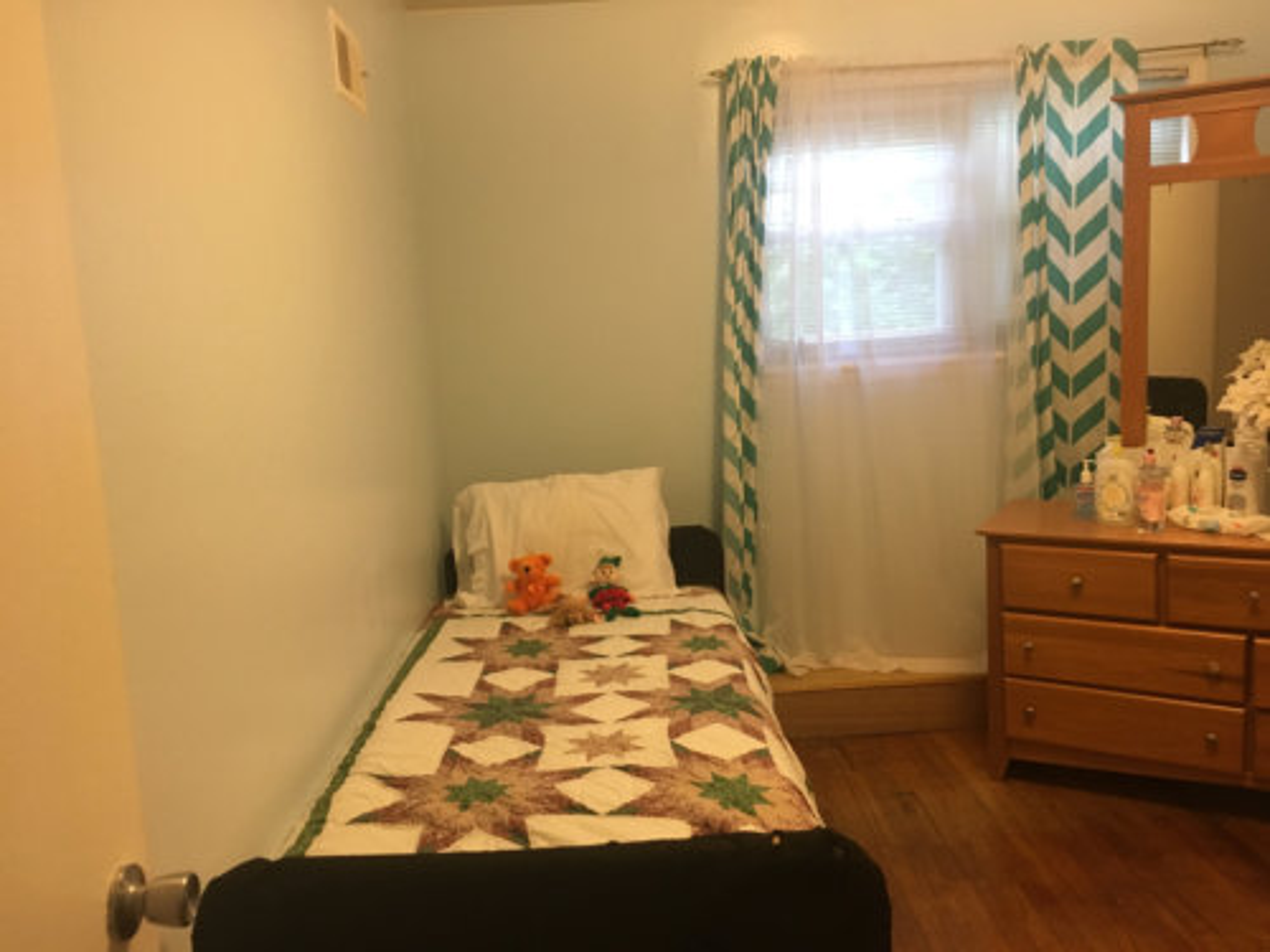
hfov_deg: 61.7
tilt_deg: -9.4
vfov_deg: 48.2
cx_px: 635
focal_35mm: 29
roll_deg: +3.4
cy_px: 476
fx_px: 1064
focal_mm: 4.15
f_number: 2.2
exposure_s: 1/30
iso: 125
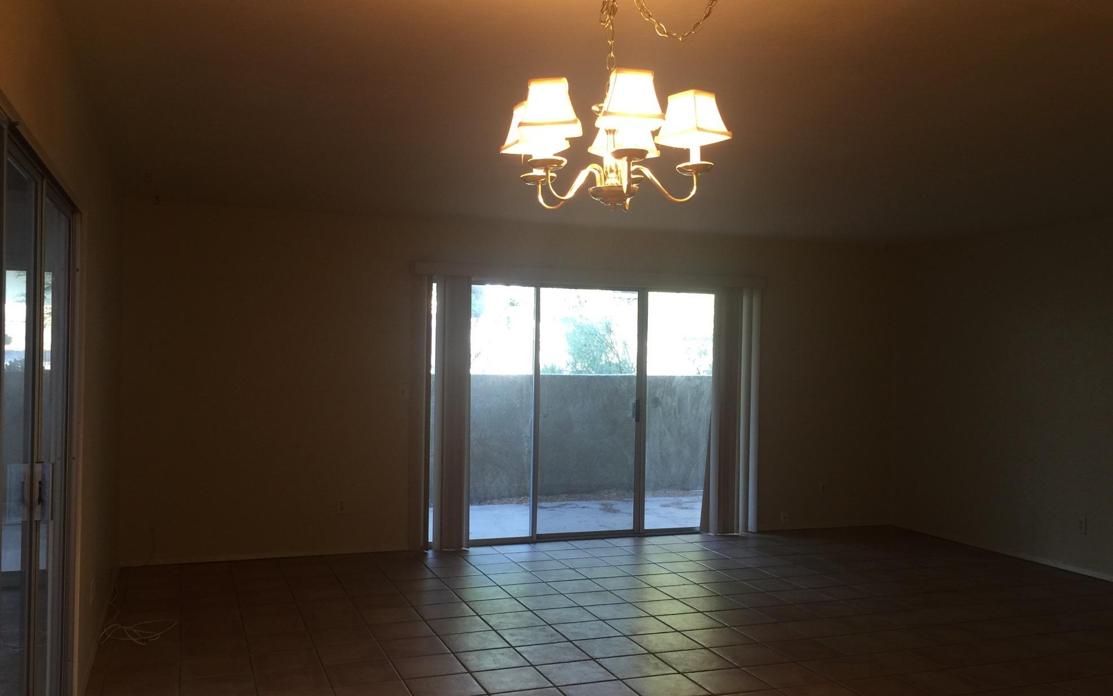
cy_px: 361
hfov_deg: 59.6
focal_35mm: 32
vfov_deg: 39.4
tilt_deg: -0.1
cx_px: 552
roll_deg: -0.9
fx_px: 971
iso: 40
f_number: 2.2
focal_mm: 4.15
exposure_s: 1/15
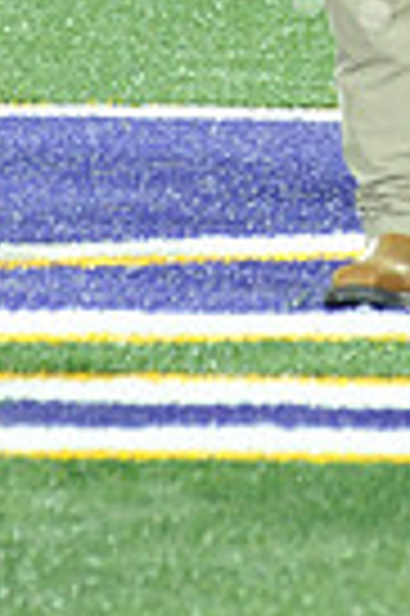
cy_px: -517
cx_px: 442
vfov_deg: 2.4
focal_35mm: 849
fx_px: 14539
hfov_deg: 1.6
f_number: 5.6
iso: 4000
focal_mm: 200
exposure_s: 1/250
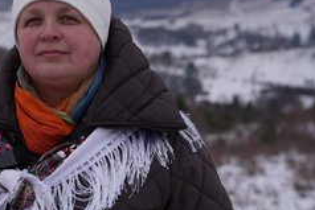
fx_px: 840
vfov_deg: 14.3
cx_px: 56
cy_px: 116
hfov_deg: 20.9
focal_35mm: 96
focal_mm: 57
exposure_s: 1/200
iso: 80
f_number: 4.5
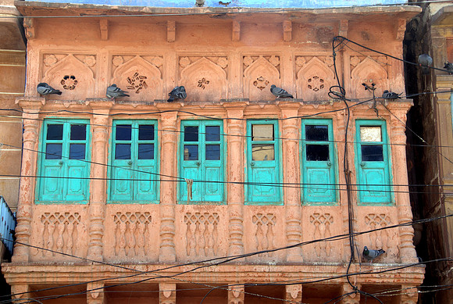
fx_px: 908
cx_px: 226
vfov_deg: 19.0
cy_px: 152
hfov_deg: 28.0
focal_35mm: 72
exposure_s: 1/125
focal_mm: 48
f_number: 6.3
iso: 100
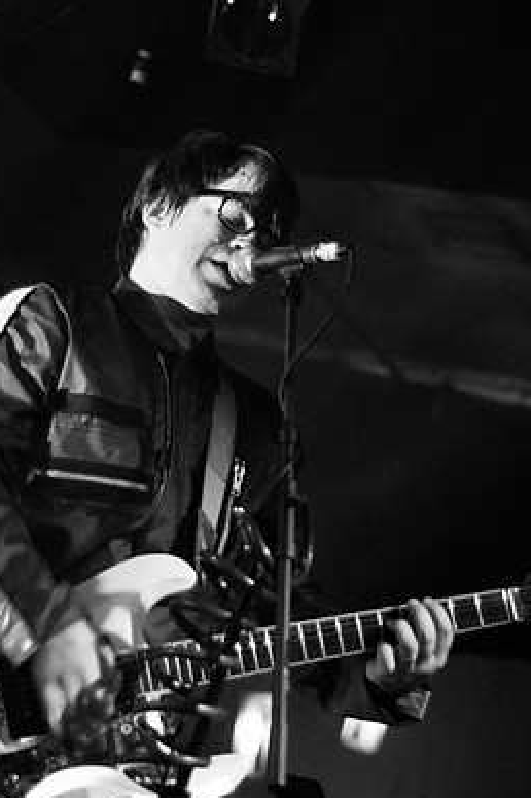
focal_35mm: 87
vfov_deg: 23.4
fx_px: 1928
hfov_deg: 15.7
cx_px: 279
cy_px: 364
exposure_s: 1/60
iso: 800
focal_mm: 50
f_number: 1.8
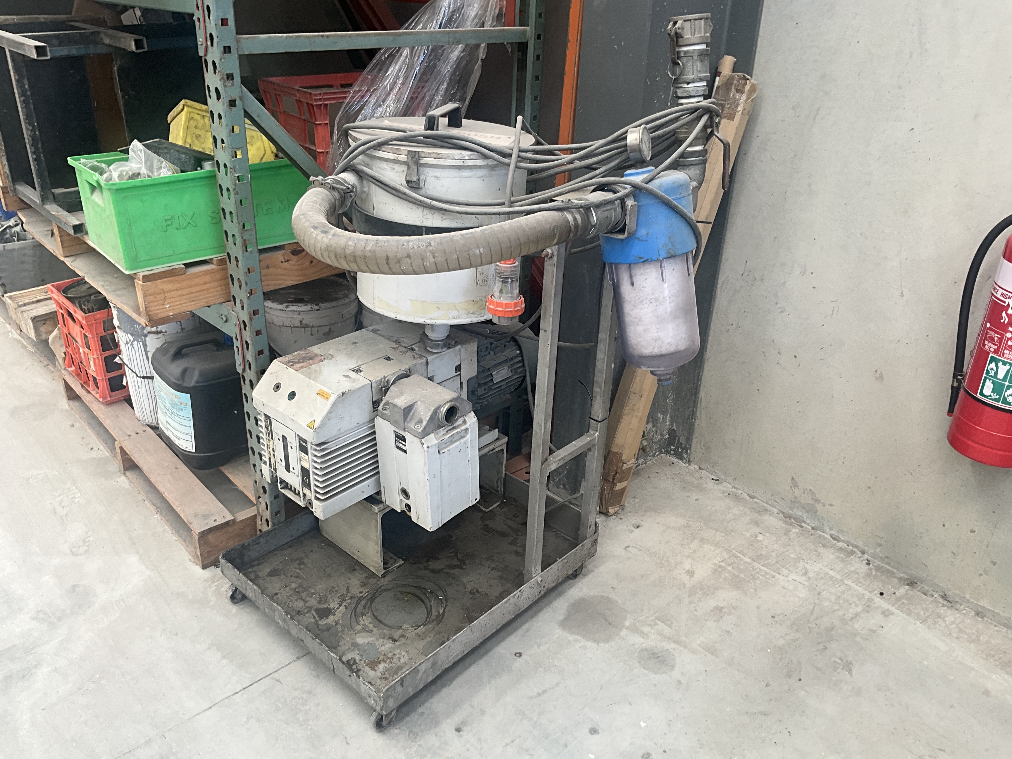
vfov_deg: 48.2
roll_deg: -0.5
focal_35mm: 29
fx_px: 848
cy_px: 380
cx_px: 506
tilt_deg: -25.8
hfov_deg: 61.7
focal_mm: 3
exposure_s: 1/122
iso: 32
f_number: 1.8
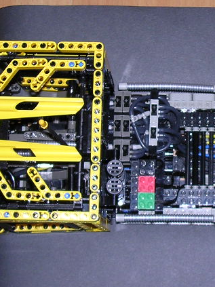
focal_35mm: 92
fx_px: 762
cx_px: 195
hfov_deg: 15.9
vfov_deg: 21.3
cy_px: 134
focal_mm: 5.8
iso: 100
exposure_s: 1/60.1
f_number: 2.8
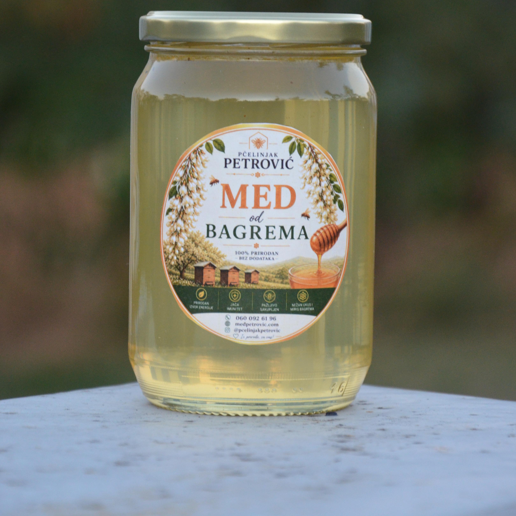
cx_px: 257
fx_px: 3418
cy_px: 183
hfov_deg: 8.6
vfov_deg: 8.6
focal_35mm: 203
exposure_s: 1/100
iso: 1600
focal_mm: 105
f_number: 5.6
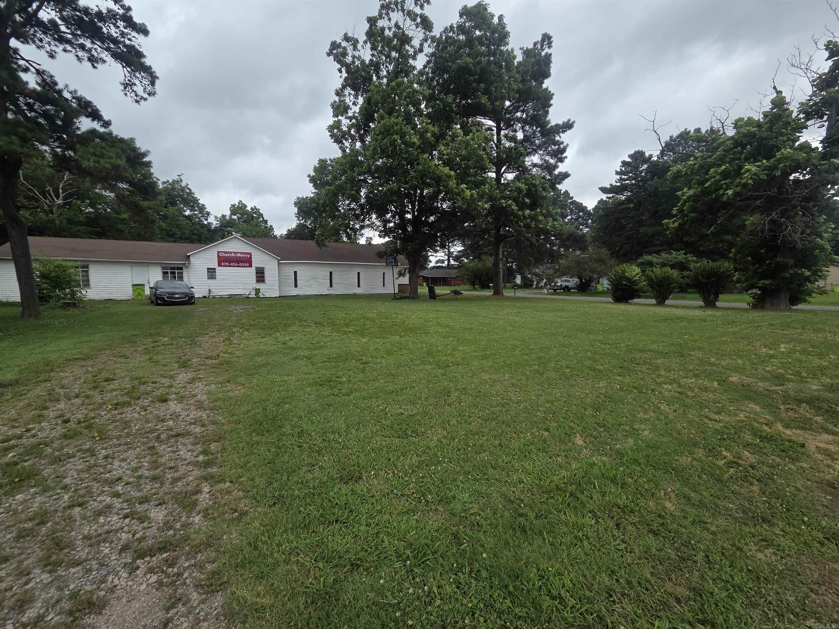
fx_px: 315
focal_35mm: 13
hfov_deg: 106.2
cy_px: 314
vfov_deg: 89.9
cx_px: 420
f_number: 2.2
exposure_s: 1/1099
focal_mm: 2.2
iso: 50
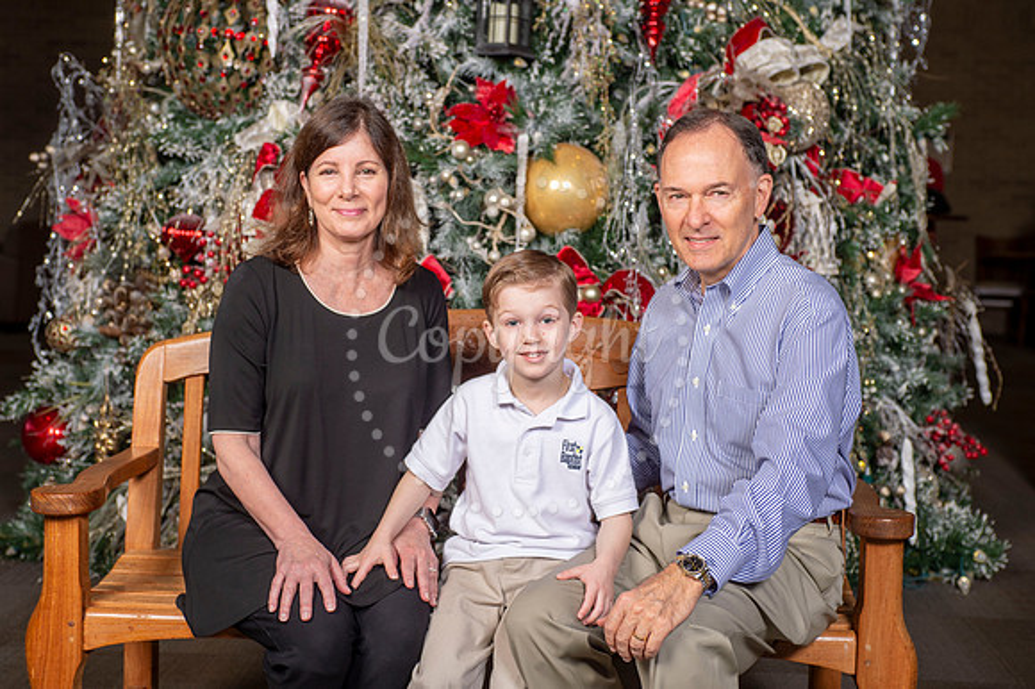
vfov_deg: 24.2
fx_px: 1609
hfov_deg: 35.7
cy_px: 344
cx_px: 518
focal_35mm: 56
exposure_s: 1/125
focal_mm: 56
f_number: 7.1
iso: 160
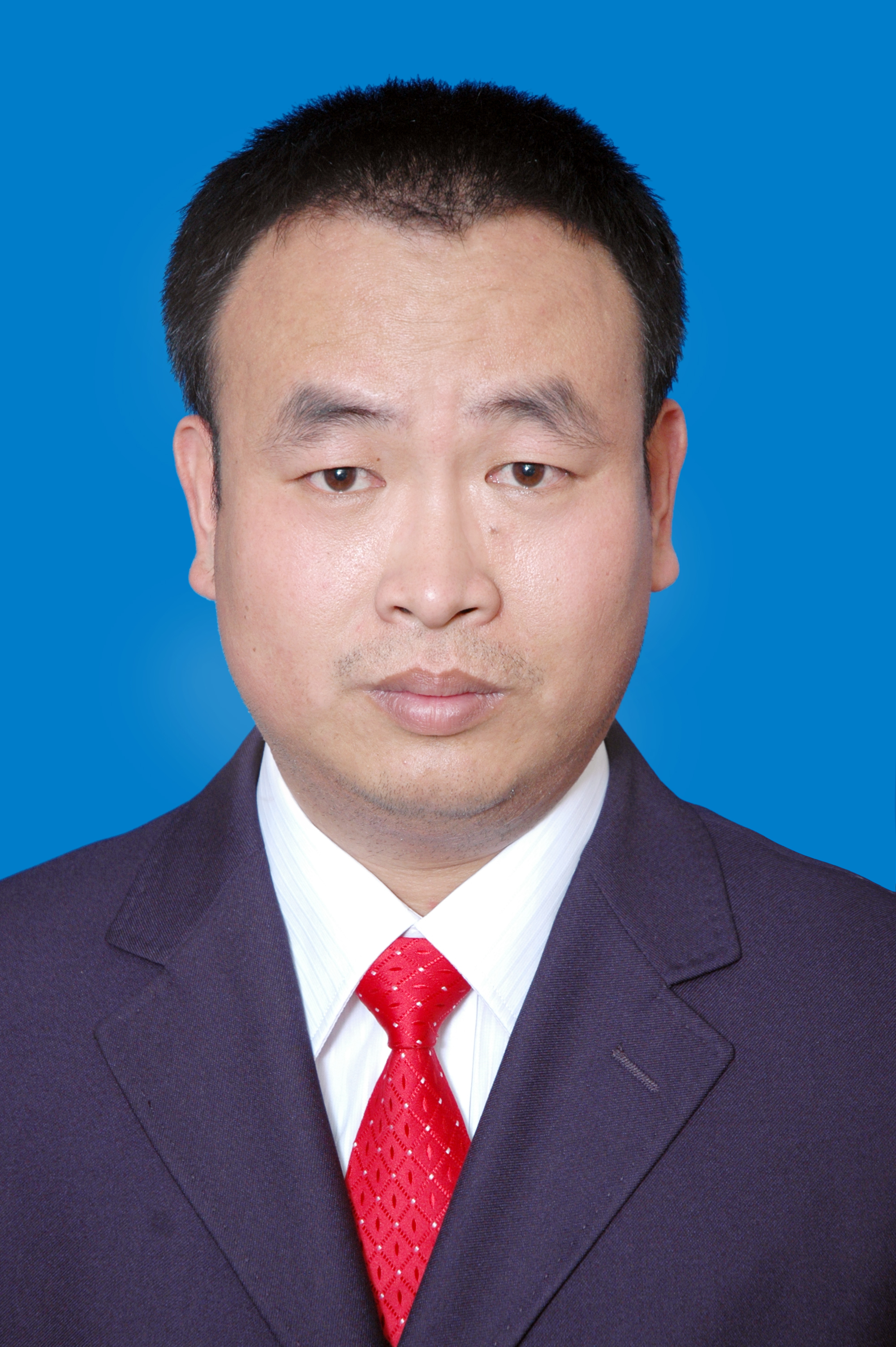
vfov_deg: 22.6
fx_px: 3366
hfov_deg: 15.2
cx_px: 448
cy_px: 674
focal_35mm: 90
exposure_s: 1/100
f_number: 5.6
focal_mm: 60
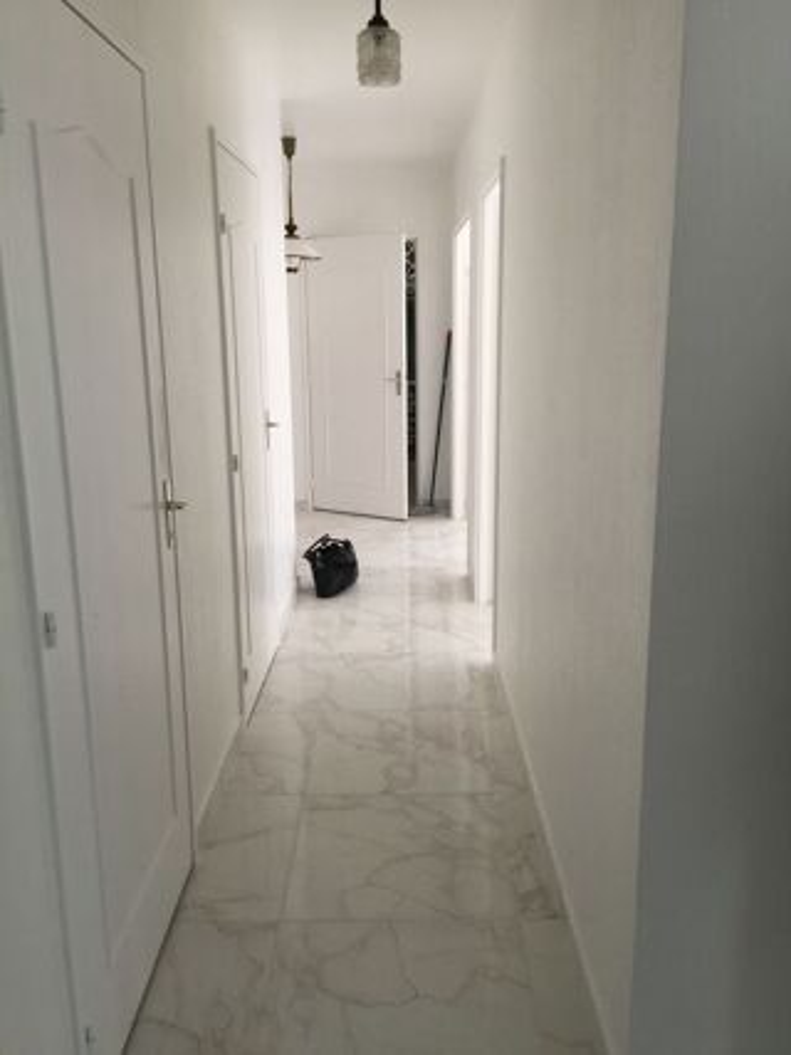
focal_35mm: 29
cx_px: 396
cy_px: 528
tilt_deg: -13.1
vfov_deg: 61.7
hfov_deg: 48.2
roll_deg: -0.3
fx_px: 884
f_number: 2.2
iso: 64
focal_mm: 4.15
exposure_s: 1/33
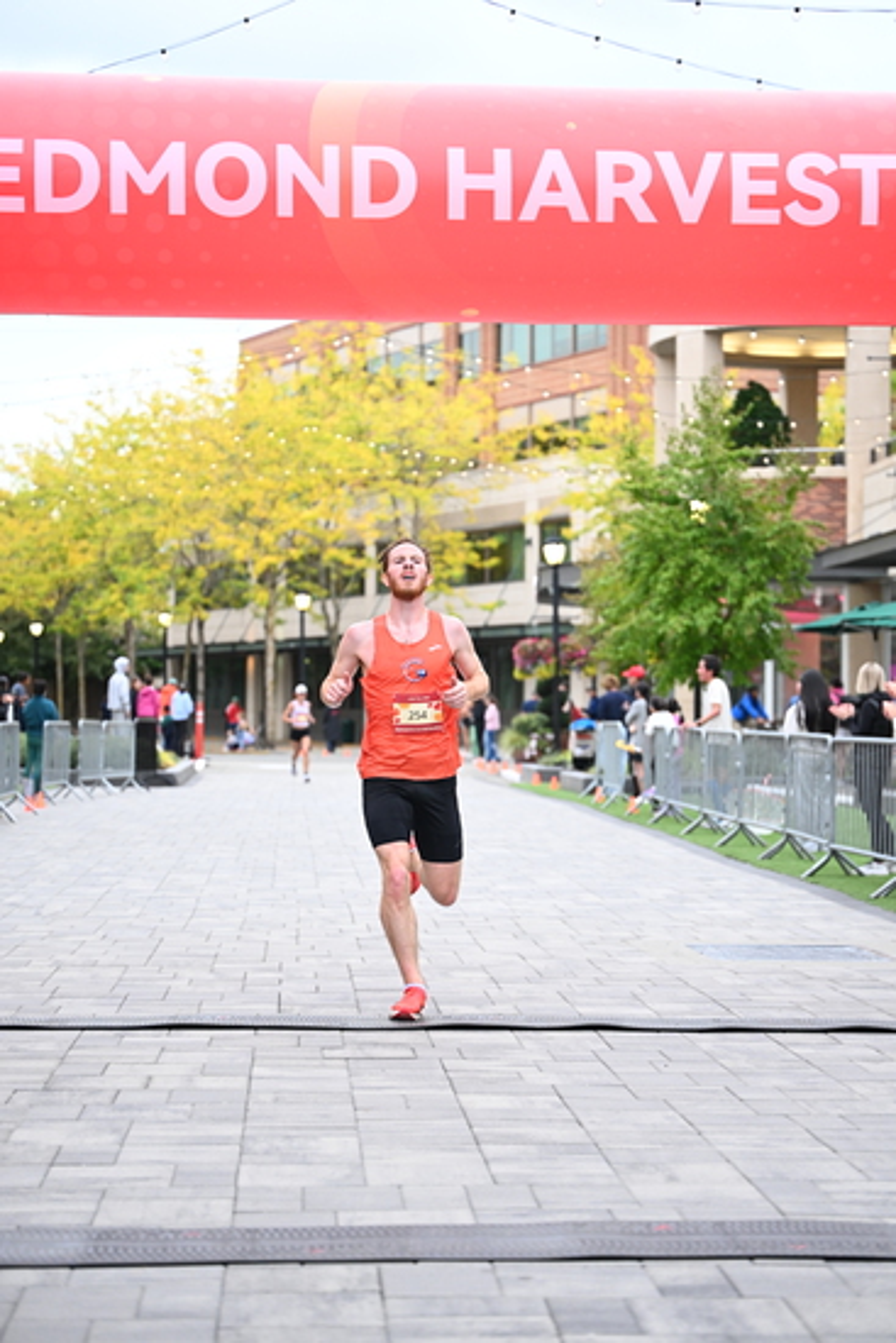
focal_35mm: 70
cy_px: 672
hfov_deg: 19.5
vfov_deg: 28.8
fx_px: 2611
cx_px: 448
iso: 1600
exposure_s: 1/800
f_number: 2.8
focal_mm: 70
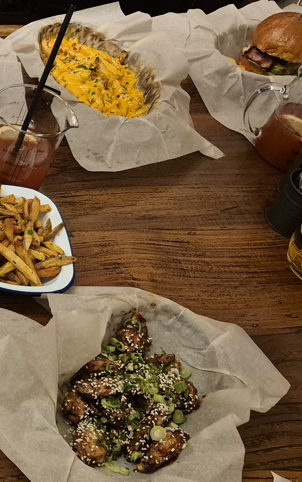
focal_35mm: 58
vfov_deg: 35.1
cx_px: -177
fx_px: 764
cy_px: 268
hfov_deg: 19.1
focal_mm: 5.4
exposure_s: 1/62
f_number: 1.8
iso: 1000
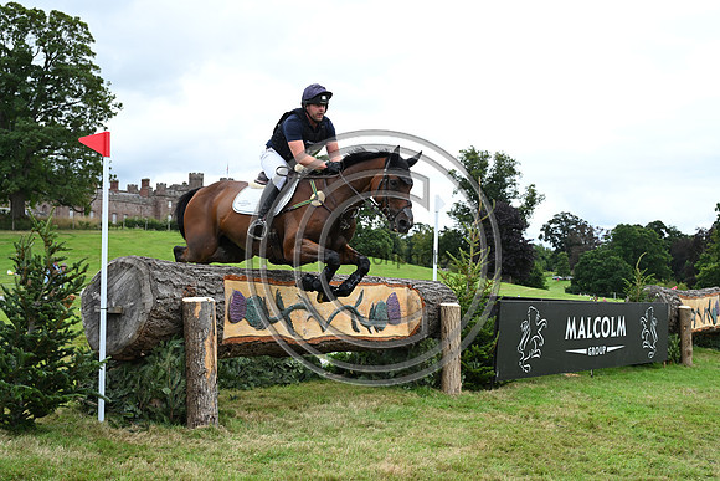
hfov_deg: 39.6
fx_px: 1000
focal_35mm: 50
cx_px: 360
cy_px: 240
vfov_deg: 27.0
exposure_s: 1/1250
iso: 900
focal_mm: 50
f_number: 5.6
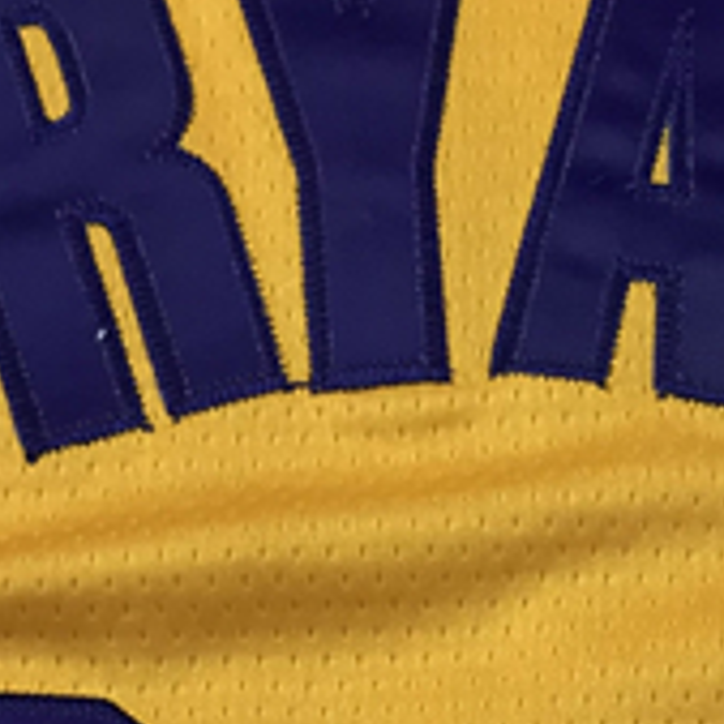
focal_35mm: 117
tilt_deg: -81.0
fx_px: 2769
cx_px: 476
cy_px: 1097
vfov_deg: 13.9
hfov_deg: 14.9
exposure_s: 1/100
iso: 32
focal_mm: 3.99
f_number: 1.8
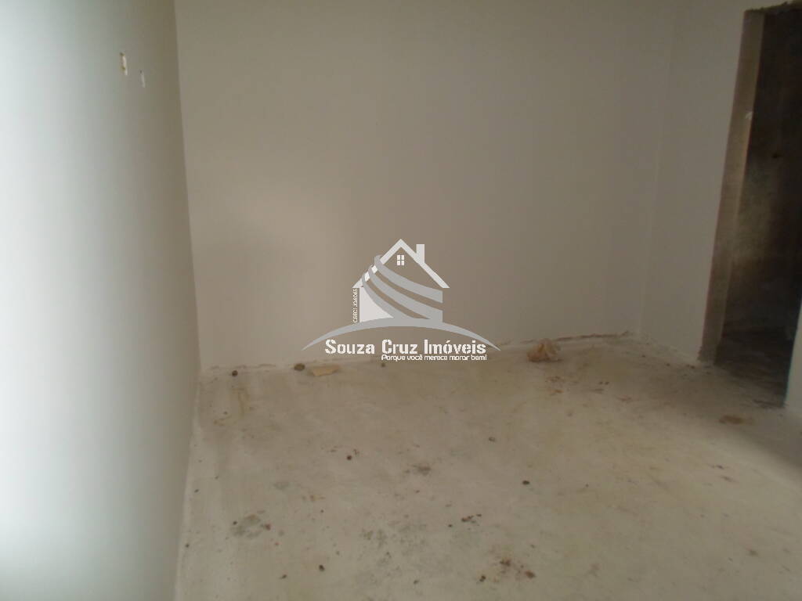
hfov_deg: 69.4
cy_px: 300
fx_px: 579
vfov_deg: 54.9
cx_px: 401
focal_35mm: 25
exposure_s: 1/30
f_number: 2.5
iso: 100
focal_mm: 4.5
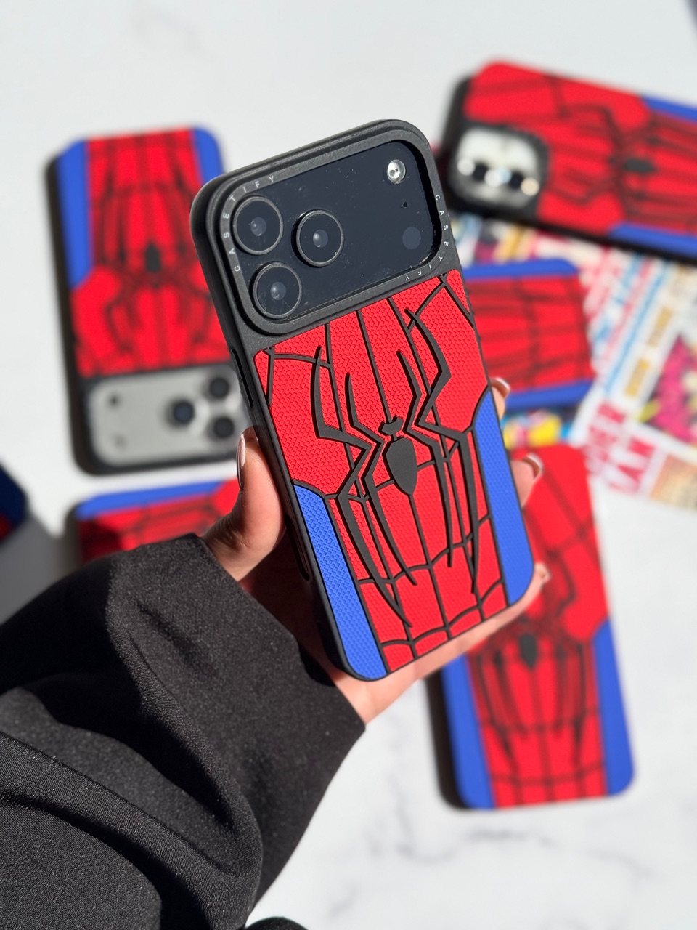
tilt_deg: -81.4
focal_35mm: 48
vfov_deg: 39.7
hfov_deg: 30.3
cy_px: 465
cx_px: 348
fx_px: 1289
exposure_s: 1/7874
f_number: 1.78
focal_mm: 6.76
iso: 100
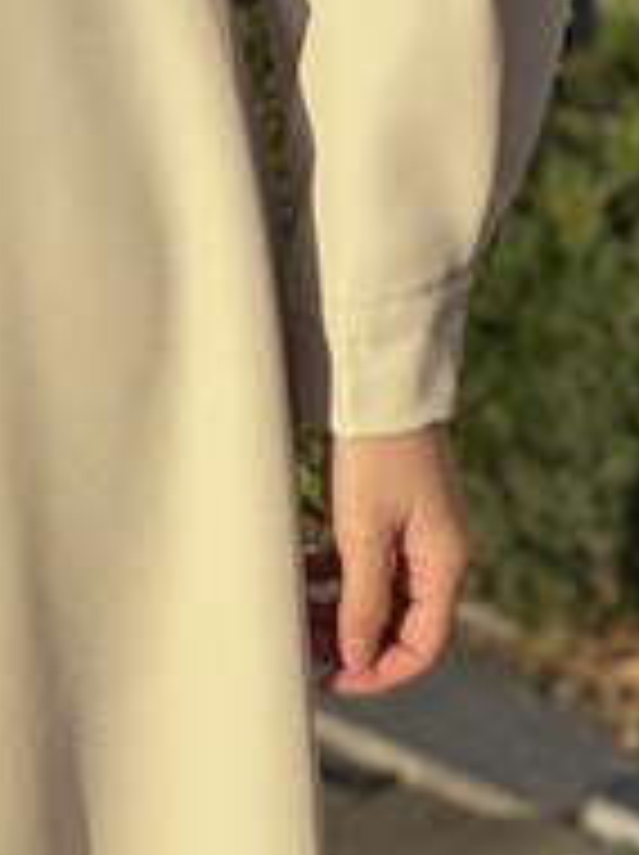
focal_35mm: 137
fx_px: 3380
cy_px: 621
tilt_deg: -22.9
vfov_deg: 14.4
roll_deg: +0.6
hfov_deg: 10.5
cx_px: -220
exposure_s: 1/3831
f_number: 1.6
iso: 50
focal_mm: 5.96
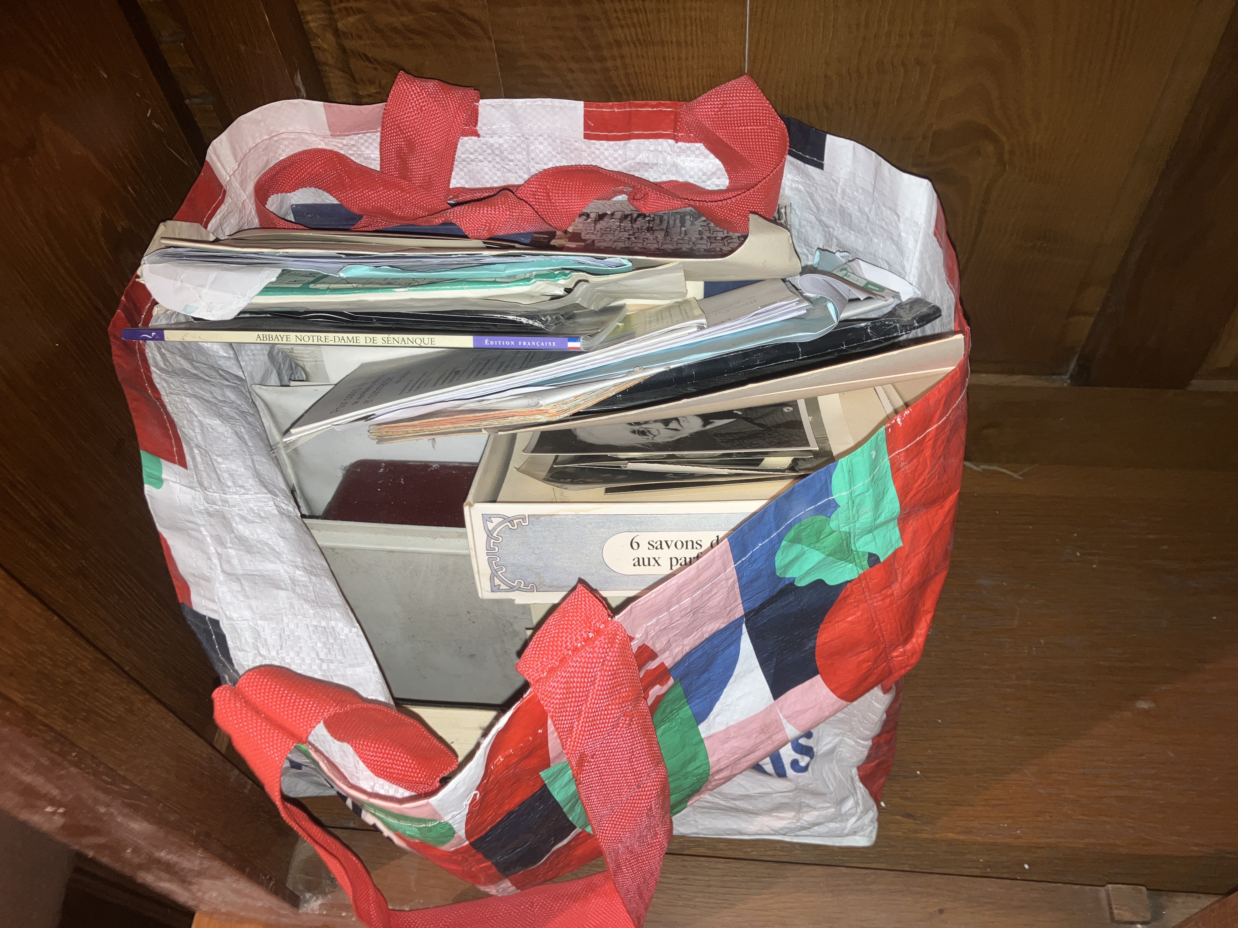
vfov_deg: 49.7
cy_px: 464
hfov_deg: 63.4
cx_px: 619
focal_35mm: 28
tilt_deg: -55.0
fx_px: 1001
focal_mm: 3.99
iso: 25
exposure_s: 1/4
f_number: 1.8
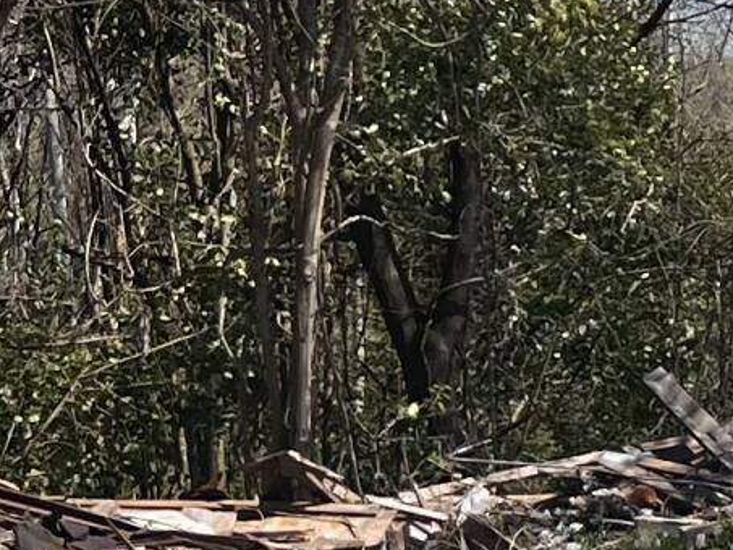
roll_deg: -0.2
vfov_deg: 8.6
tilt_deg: -7.6
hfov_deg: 9.7
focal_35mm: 172
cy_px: 634
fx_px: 3643
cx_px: 1934
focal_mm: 5.7
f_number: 1.5
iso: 50
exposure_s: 1/3831
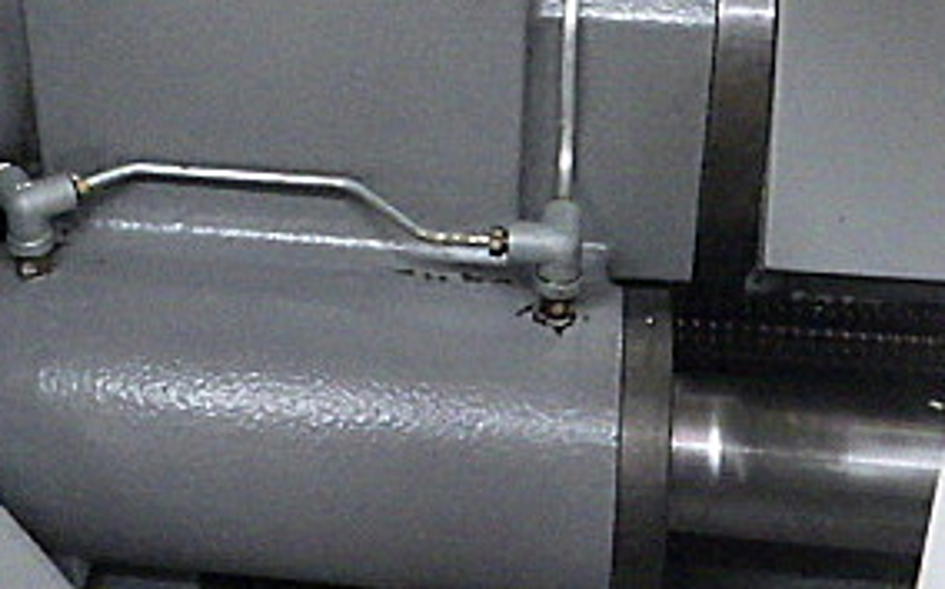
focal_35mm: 67
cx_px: 270
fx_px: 1724
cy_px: 63
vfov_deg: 19.1
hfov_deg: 30.3
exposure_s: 1/45
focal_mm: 5
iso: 1600
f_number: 3.5
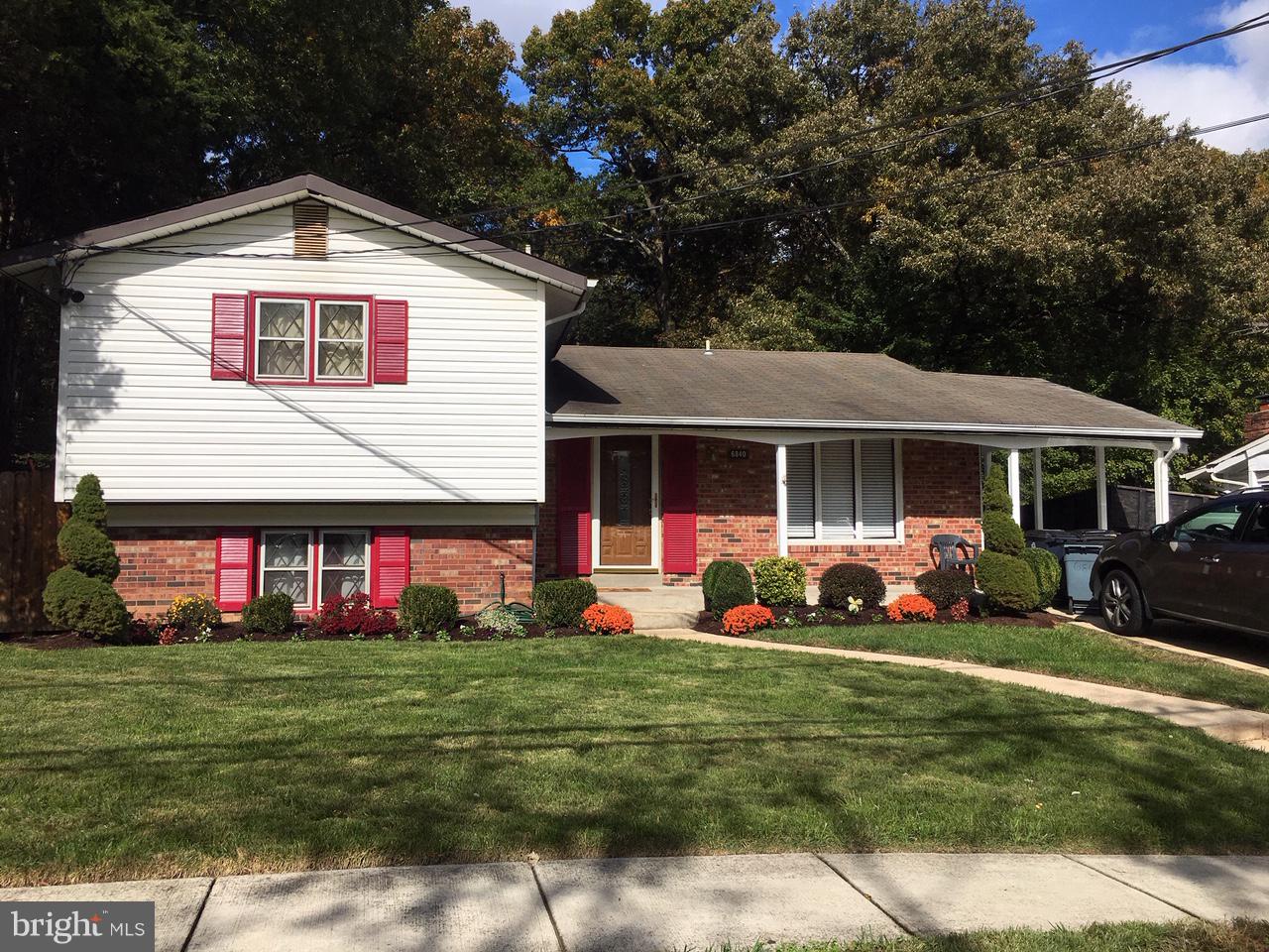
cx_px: 634
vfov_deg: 48.2
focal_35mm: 29
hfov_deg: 61.7
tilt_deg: +6.9
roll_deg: -0.3
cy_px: 476
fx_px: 1063
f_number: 2.2
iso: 25
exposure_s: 1/3344
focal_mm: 4.15
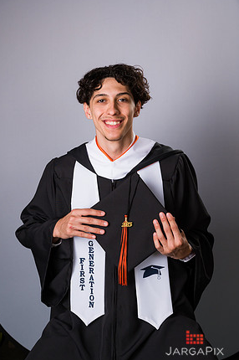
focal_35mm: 89
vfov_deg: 22.9
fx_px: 888
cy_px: 185
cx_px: 120
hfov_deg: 15.3
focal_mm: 85
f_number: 8
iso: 800
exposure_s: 1/200
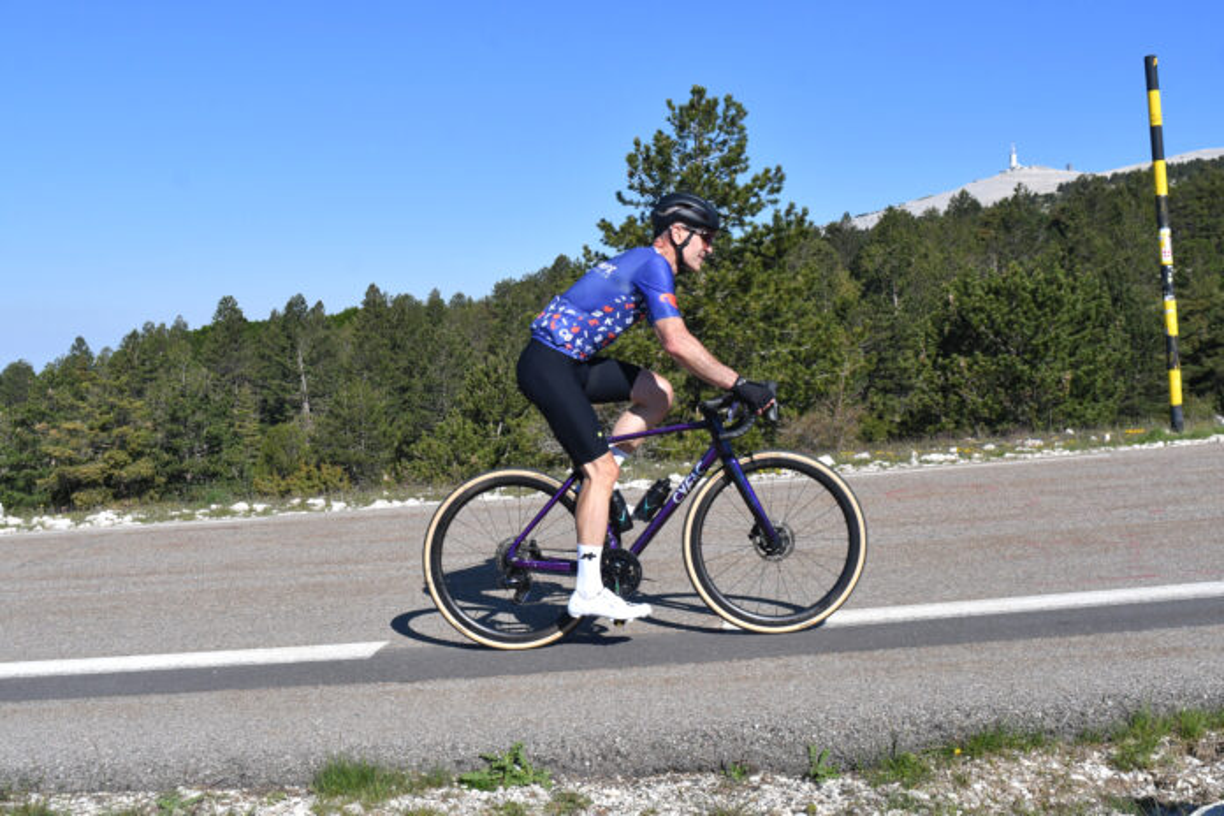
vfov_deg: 31.9
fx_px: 1428
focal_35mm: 42
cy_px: 408
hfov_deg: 46.4
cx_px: 612
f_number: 9
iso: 500
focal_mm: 28
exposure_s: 1/2000
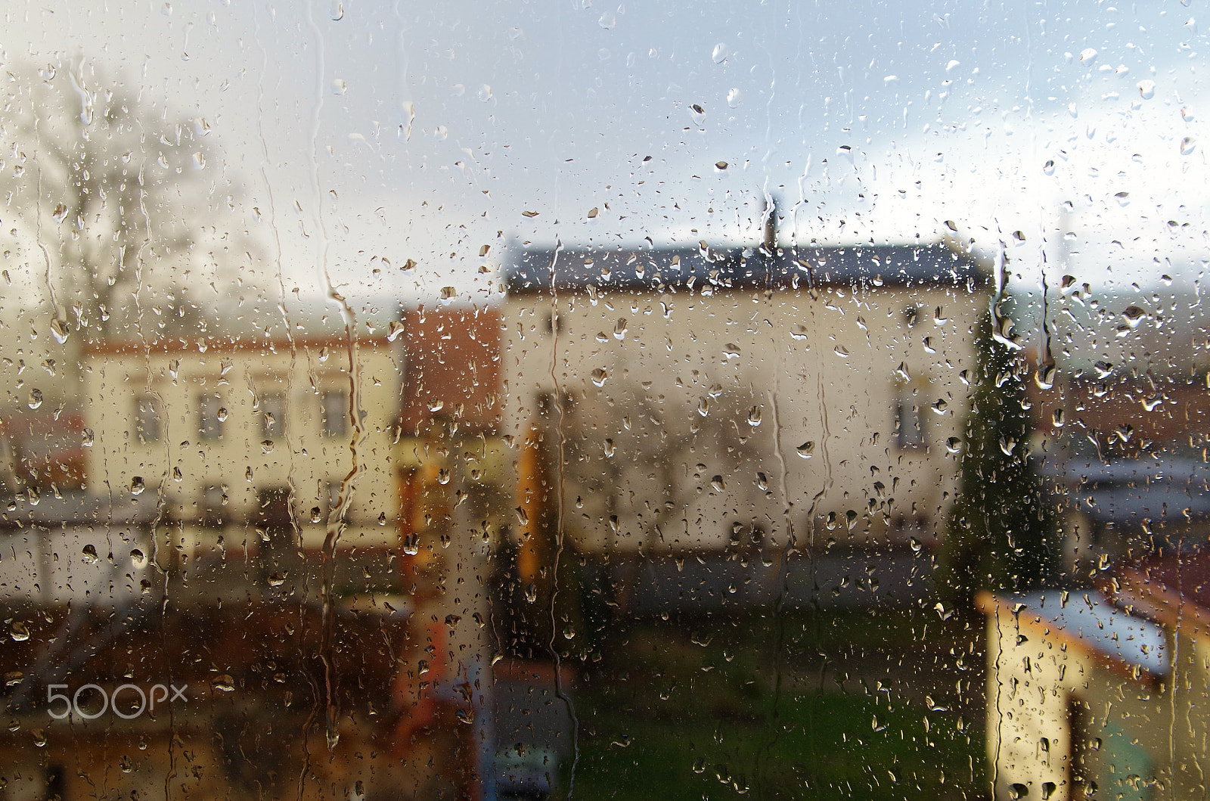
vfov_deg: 31.7
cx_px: 605
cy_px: 400
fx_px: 1408
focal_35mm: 42
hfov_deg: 46.5
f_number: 5.6
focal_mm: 28
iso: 800
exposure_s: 1/60
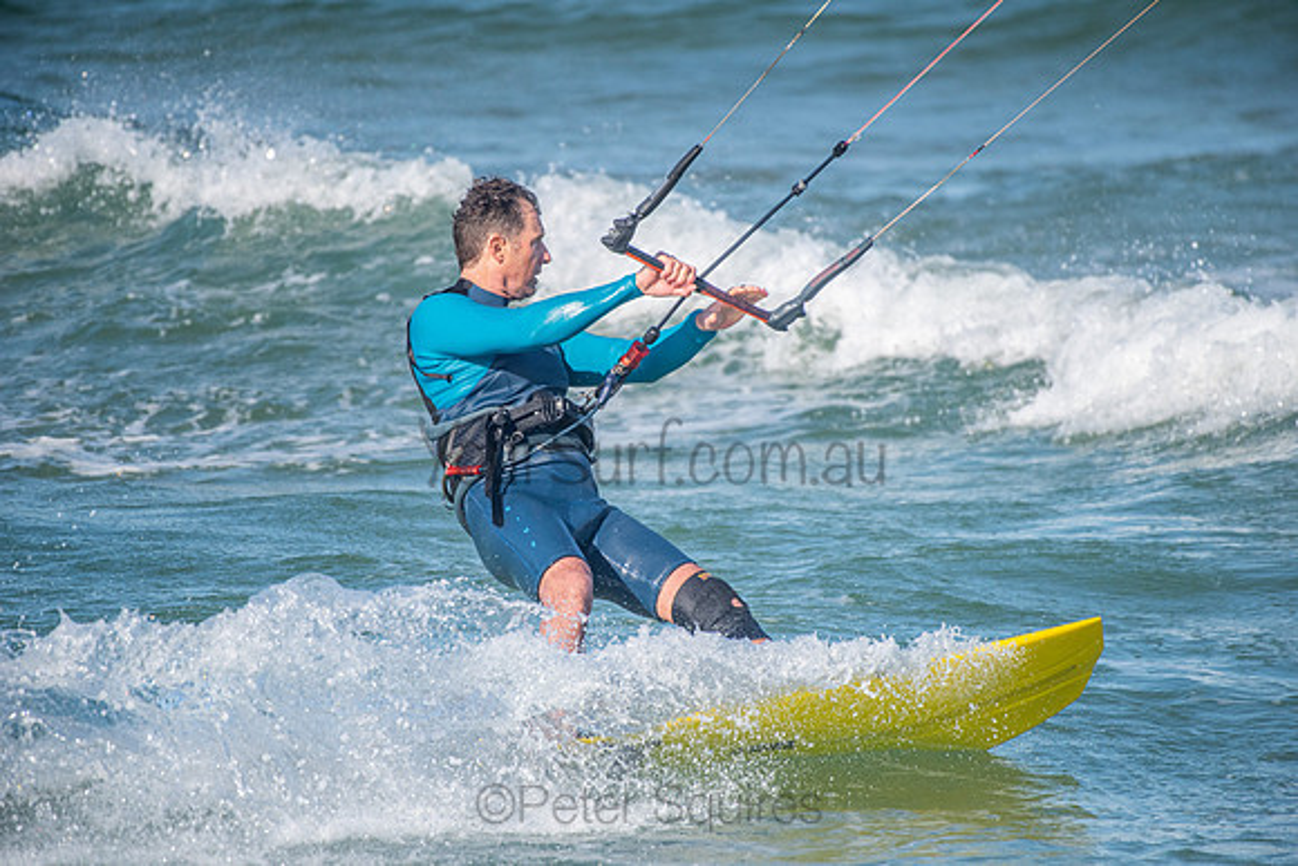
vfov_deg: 2.8
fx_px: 18031
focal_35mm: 500
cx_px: 649
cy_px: 433
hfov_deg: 4.1
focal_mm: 500
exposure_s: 1/4000
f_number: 5.6
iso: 560
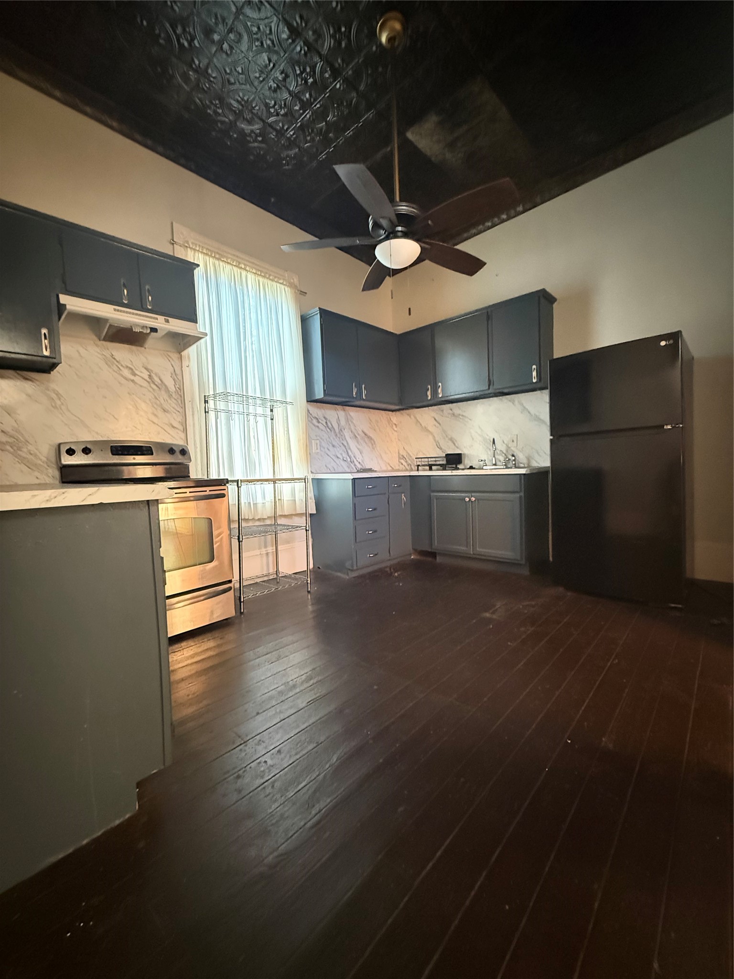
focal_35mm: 14
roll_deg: +2.0
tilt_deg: -4.3
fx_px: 396
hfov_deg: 85.7
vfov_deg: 102.1
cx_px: 367
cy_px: 490
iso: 1600
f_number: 2.2
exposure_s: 1/40
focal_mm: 2.22
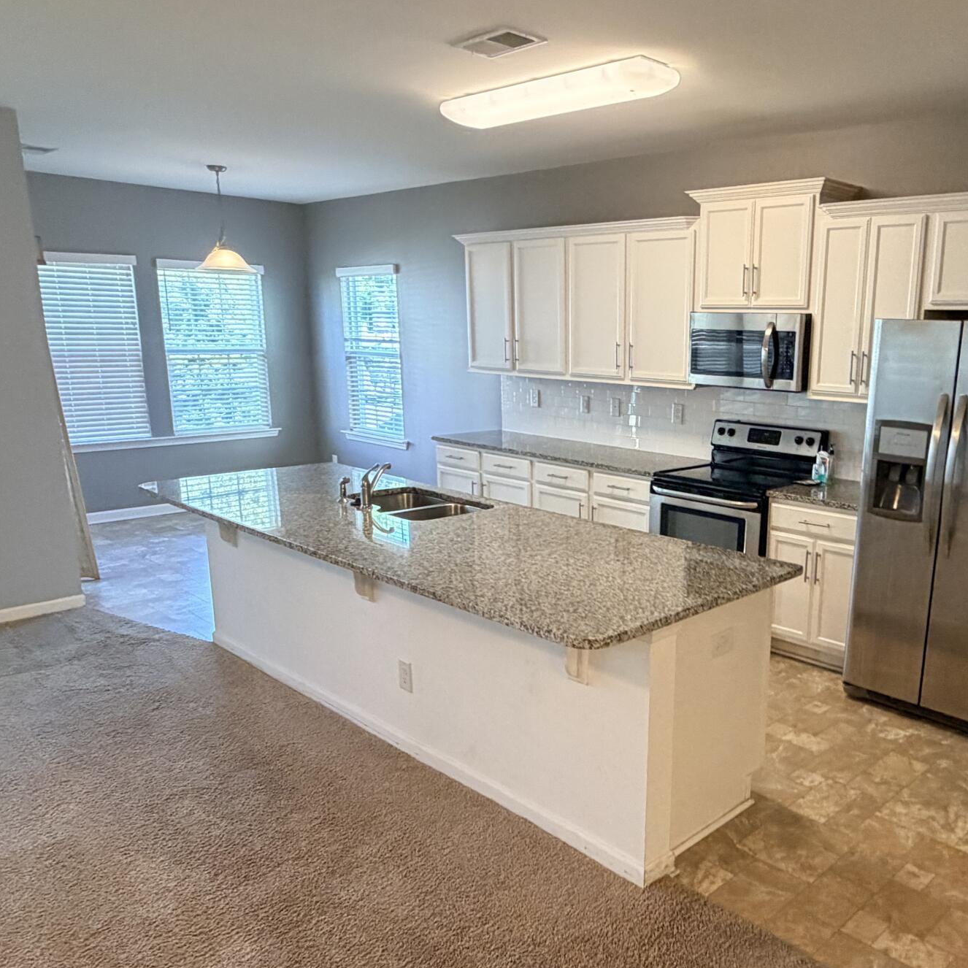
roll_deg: -0.3
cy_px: 536
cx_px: 662
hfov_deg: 55.8
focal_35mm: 28
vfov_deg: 57.2
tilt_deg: -15.2
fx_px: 886
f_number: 2.2
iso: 320
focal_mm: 2.22
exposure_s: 1/60
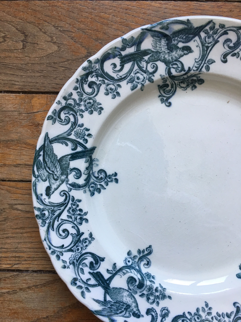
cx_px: 120
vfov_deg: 61.7
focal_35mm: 29
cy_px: 161
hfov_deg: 48.2
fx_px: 269
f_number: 2.2
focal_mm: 4.15
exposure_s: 1/33
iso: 50
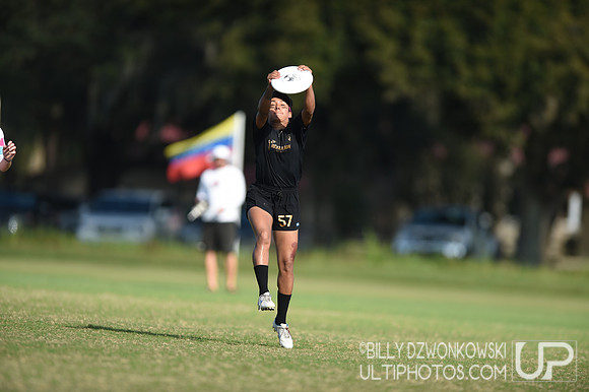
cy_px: 196
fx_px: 6540
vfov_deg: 3.4
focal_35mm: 400
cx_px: 294
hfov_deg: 5.2
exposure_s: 1/1600
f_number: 2.8
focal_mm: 400
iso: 100
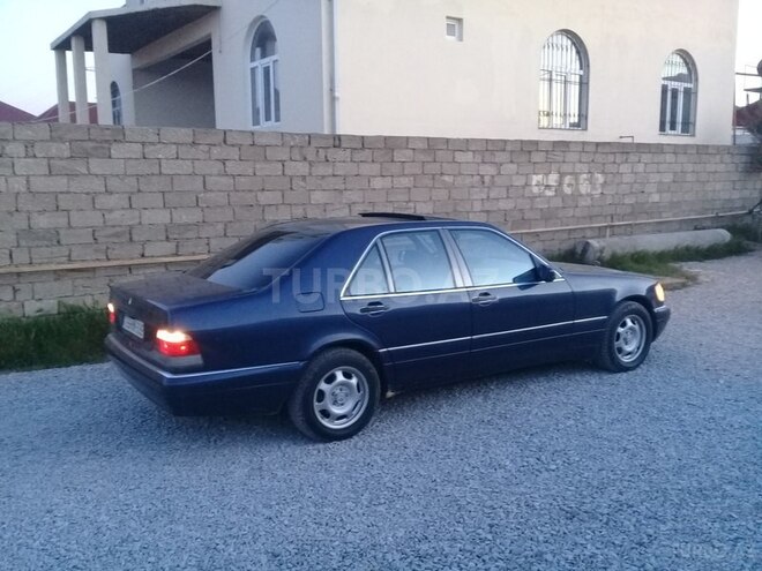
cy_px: 286
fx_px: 682
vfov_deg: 45.4
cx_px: 381
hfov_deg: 58.4
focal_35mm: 31
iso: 200
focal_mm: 3.3
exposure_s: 1/33
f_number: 2.2
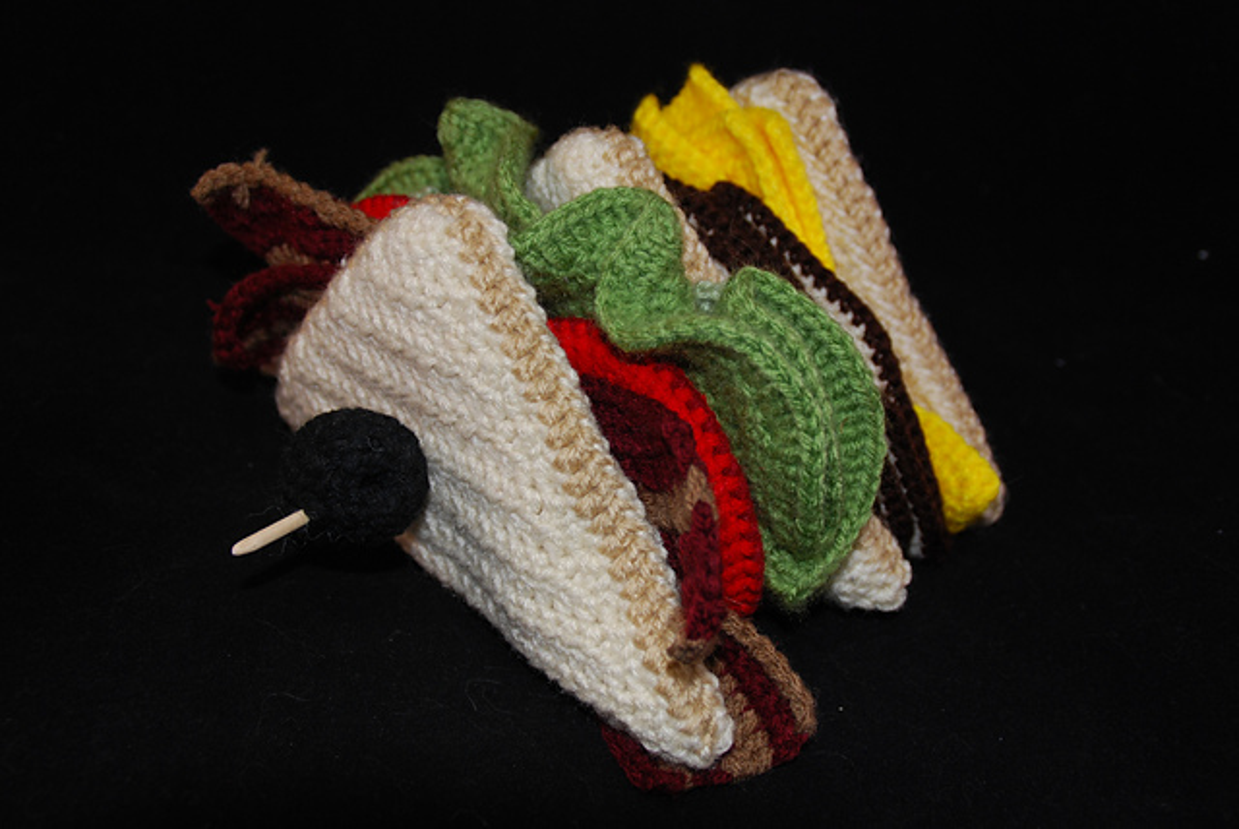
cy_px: 414
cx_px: 620
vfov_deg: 32.0
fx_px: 1447
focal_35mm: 42
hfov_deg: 46.4
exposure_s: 1/60
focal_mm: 28
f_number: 4
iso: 200
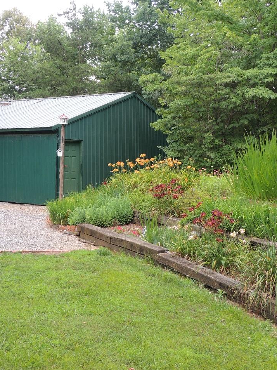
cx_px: 110
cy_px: 156
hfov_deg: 27.9
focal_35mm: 52
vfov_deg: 36.7
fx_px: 555
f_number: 4.3
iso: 100
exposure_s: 1/80
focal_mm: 7.6
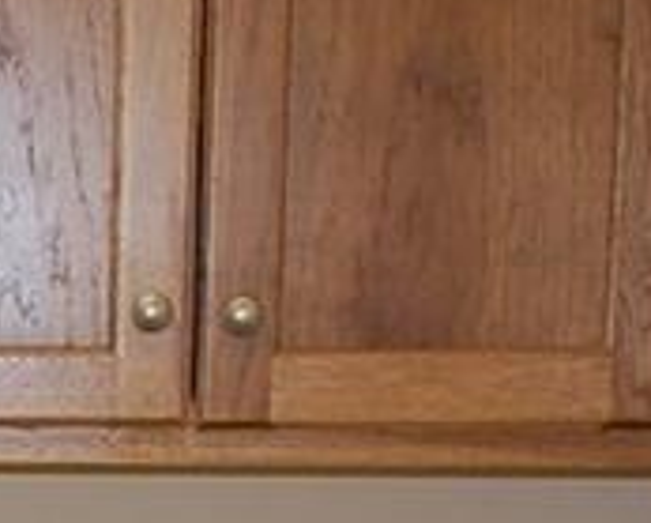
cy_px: 824
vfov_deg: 9.1
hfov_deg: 10.2
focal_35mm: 166
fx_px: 3204
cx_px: -873
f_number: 3.8
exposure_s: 1/60
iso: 400
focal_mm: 20
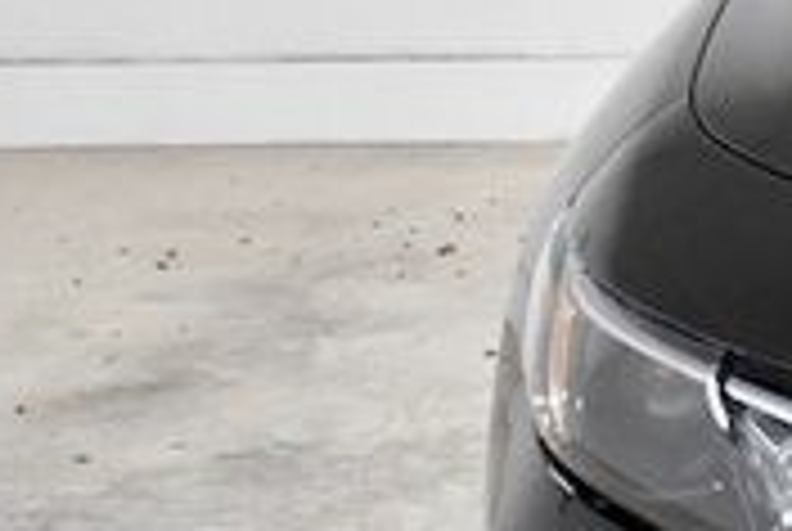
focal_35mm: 209
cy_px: 124
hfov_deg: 9.0
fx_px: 4606
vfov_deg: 6.6
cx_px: 1814
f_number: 4.5
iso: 2500
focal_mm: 24
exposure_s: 1/500
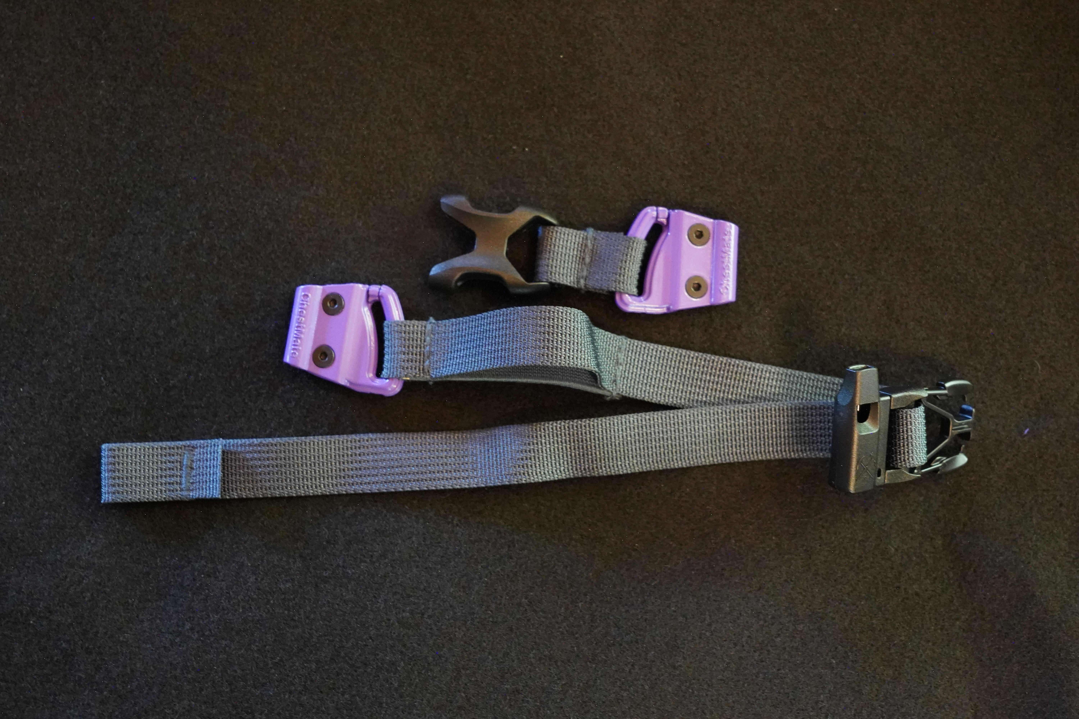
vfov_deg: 26.0
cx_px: 540
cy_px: 360
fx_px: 1558
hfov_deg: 38.2
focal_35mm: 52
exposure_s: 1/40
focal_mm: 52
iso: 12800
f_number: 7.1
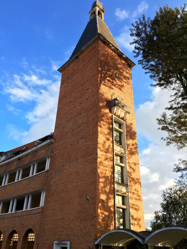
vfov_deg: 61.7
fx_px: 209
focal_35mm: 29
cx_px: 94
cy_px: 124
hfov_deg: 48.2
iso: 25
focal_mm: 4.15
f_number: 2.2
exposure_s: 1/265
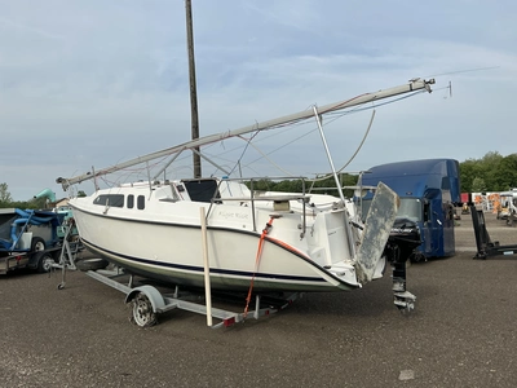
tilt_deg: +2.2
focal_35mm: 28
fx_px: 418
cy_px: 194
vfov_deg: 49.7
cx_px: 258
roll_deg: +2.1
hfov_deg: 63.4
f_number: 1.8
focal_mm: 3
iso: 25
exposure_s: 1/2320
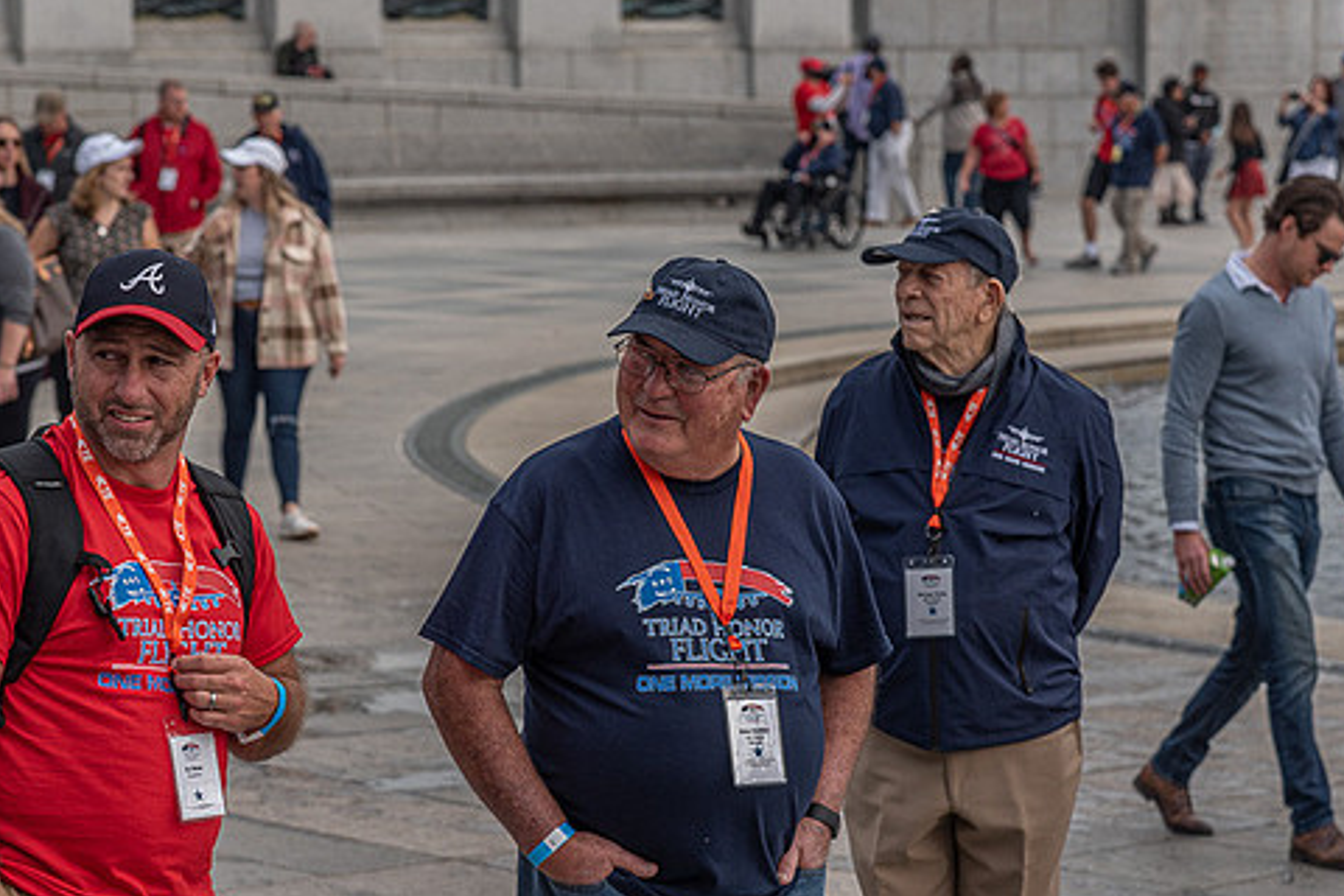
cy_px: 486
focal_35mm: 127
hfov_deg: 16.1
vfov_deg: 10.8
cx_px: 694
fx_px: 4741
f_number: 7.1
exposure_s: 1/800
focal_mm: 105
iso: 500
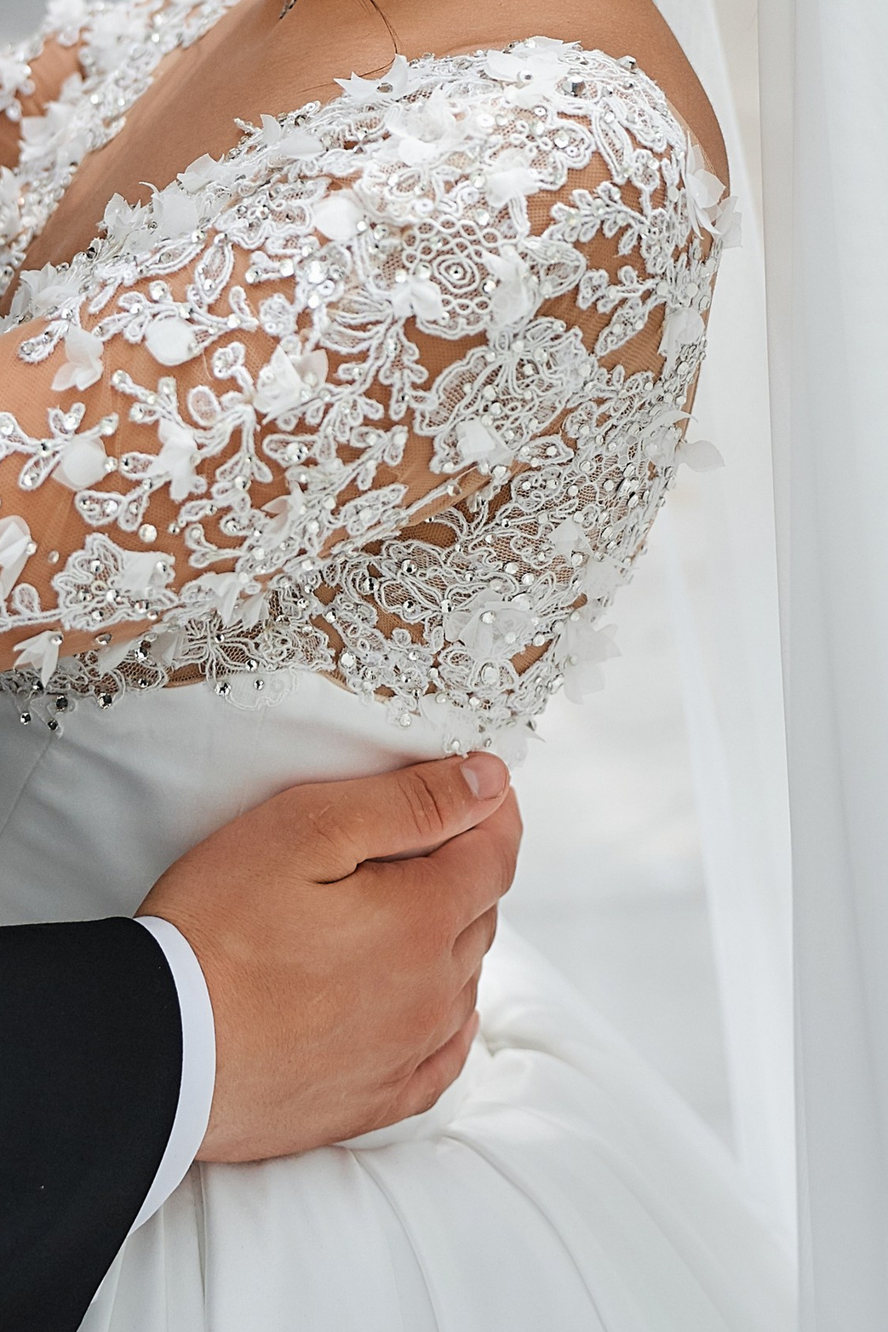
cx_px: 320
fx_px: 2996
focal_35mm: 81
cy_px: -30
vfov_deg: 23.9
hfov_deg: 16.8
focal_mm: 33
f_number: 2.8
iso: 400
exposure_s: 1/2000
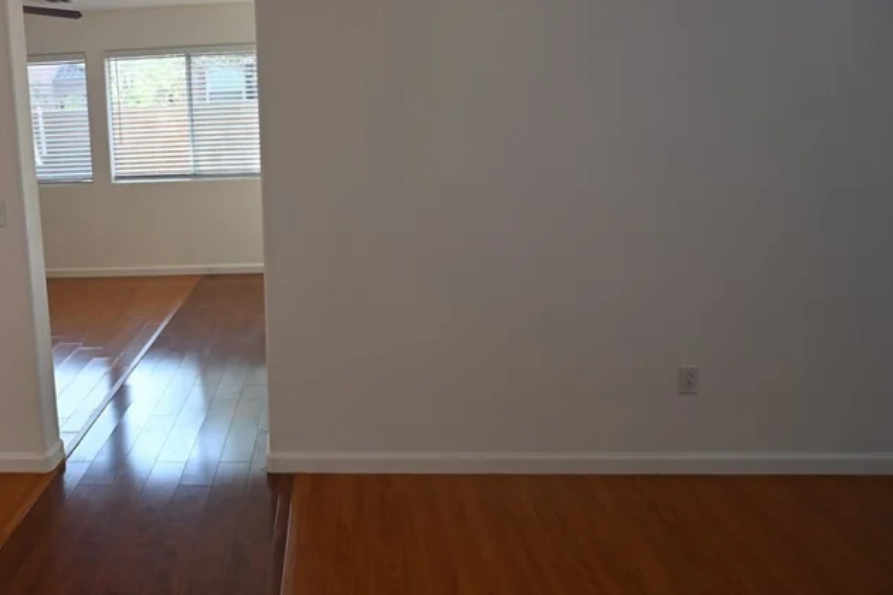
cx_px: 213
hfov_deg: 47.5
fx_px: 967
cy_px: 331
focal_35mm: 39
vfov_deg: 34.2
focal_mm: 24
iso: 64
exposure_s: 1/50
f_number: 4
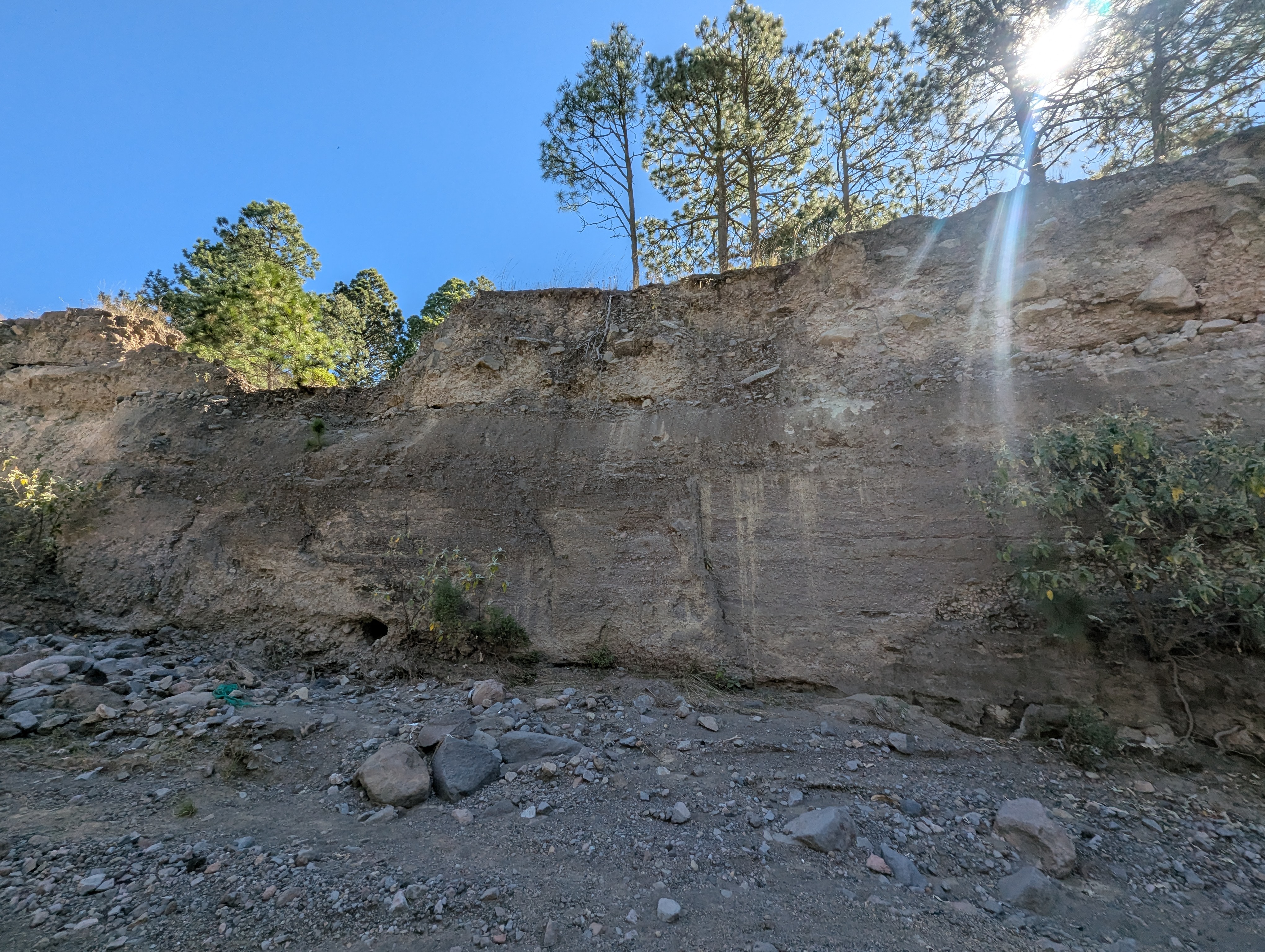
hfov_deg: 106.1
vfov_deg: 90.1
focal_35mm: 13
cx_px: 632
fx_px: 476
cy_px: 476
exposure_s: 1/668
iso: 44
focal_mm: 1.95
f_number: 2.2
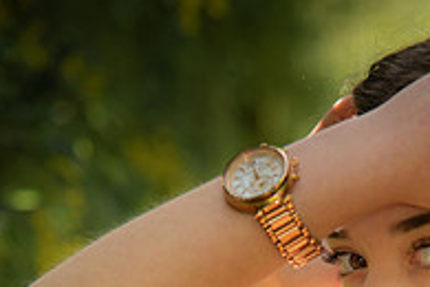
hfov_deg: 6.3
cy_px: 383
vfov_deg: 4.2
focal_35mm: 328
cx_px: 472
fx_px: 3917
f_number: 4.5
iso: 100
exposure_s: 1/80
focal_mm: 110
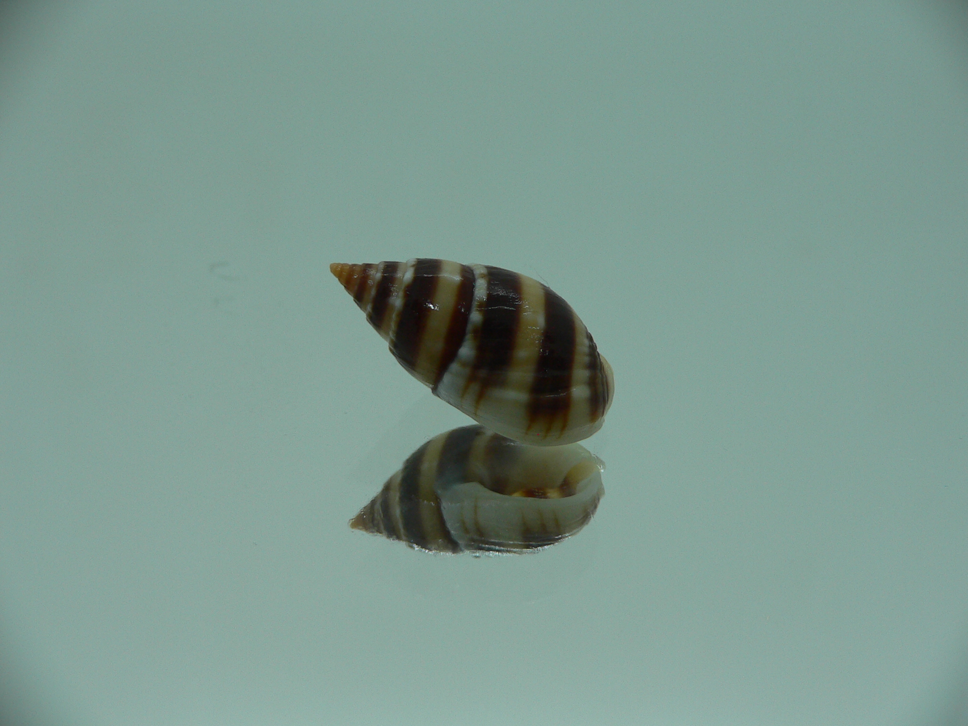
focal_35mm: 35
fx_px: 979
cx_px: 484
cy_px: 363
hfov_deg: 52.6
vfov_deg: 40.7
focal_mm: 4.6
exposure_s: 1/80
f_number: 2.8
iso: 80
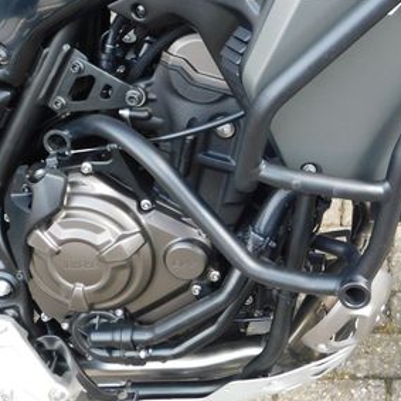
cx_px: 327
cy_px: 132
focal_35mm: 56
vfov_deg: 30.3
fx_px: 734
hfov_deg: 29.8
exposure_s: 1/80
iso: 125
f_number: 3.2
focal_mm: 4.9
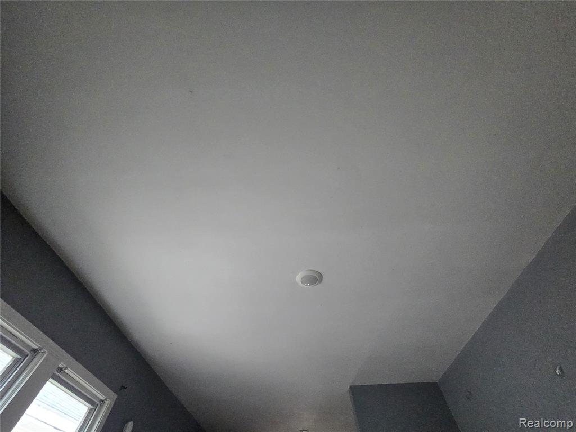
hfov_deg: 106.2
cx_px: 288
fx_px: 216
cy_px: 216
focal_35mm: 13
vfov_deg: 89.9
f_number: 2.2
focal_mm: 2.2
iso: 640
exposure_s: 1/60
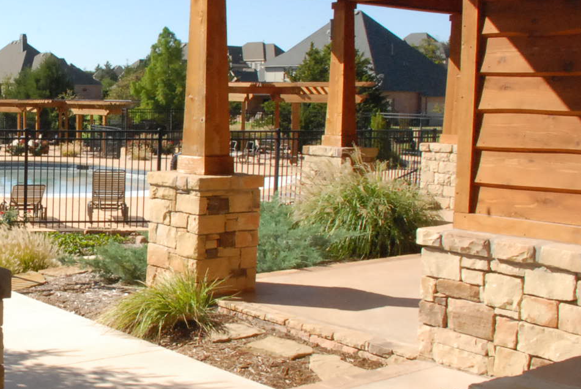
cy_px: 187
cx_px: 2
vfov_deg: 24.7
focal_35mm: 55
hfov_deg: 33.2
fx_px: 889
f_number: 22
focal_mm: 18
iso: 1600
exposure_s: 1/200
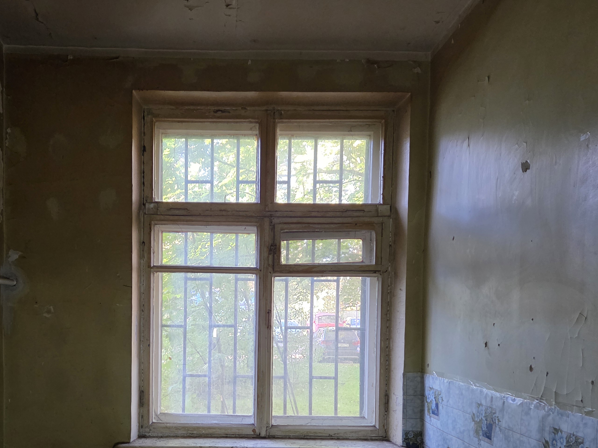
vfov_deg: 38.6
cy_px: 339
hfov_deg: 50.6
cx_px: 209
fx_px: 622
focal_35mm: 36
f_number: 1.8
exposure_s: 1/100
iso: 640
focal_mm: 5.4
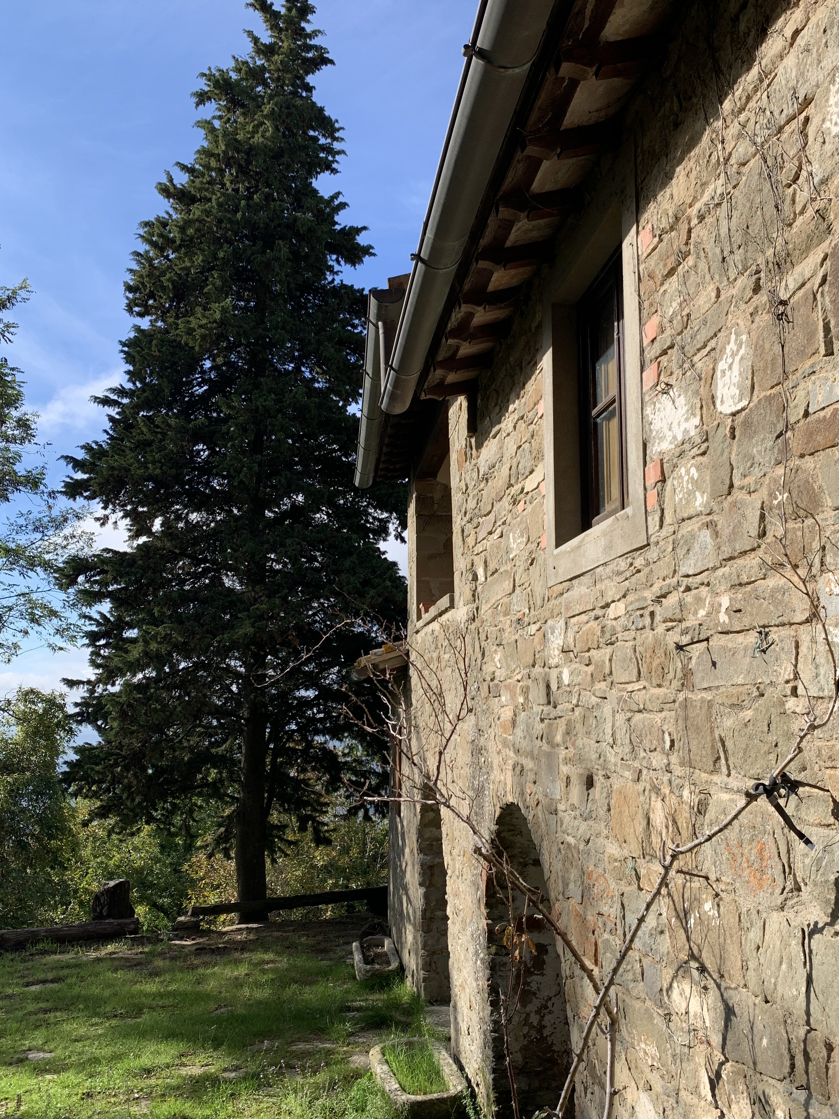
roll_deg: -0.5
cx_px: 449
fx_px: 969
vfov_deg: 60.0
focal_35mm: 30
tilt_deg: +9.4
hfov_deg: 46.8
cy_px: 569
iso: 25
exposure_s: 1/1490
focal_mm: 4.25
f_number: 1.8
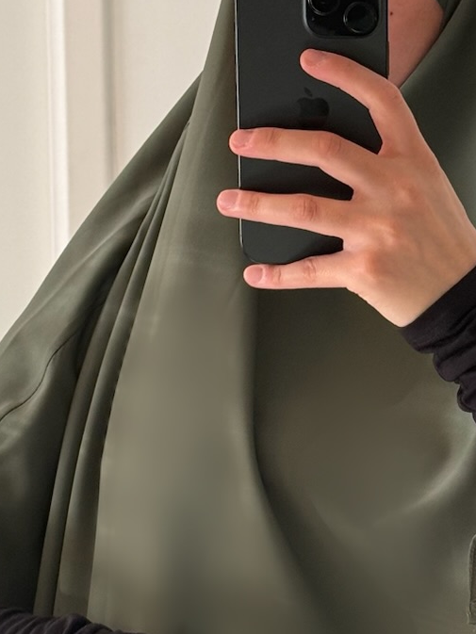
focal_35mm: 146
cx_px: 319
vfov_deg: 13.4
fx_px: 2676
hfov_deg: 10.2
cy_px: 546
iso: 100
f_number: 1.78
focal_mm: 6.76
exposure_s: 1/60
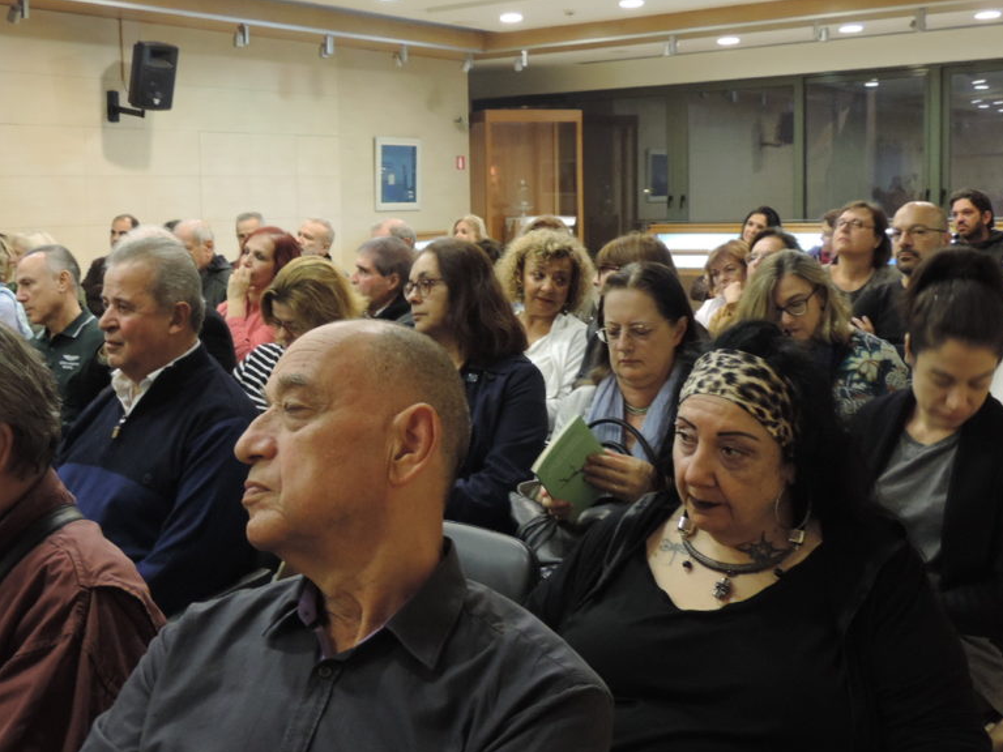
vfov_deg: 32.8
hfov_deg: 42.7
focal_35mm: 44
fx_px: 1275
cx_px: 396
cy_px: 311
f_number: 3.2
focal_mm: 5.8
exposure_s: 1/20
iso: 400
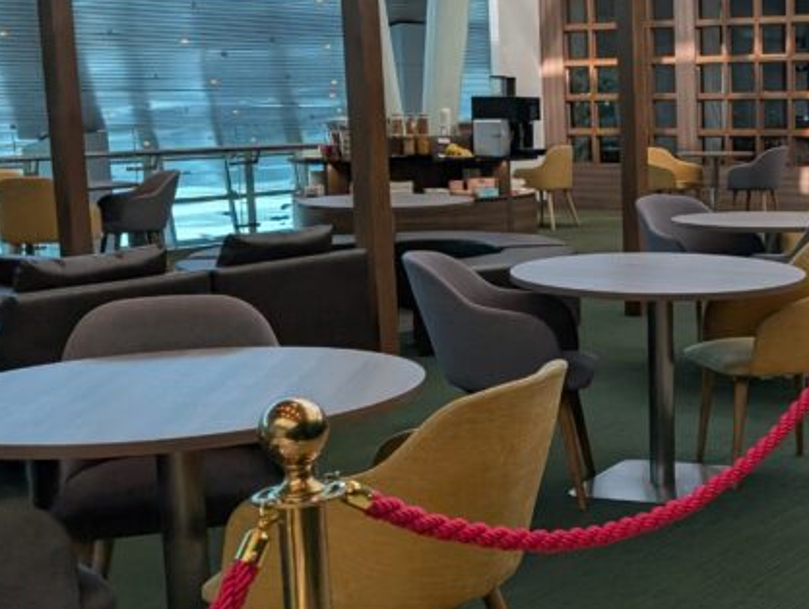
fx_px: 1381
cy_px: 329
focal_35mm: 59
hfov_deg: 30.8
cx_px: 764
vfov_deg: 24.9
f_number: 1.68
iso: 62
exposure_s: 1/267
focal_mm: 6.9
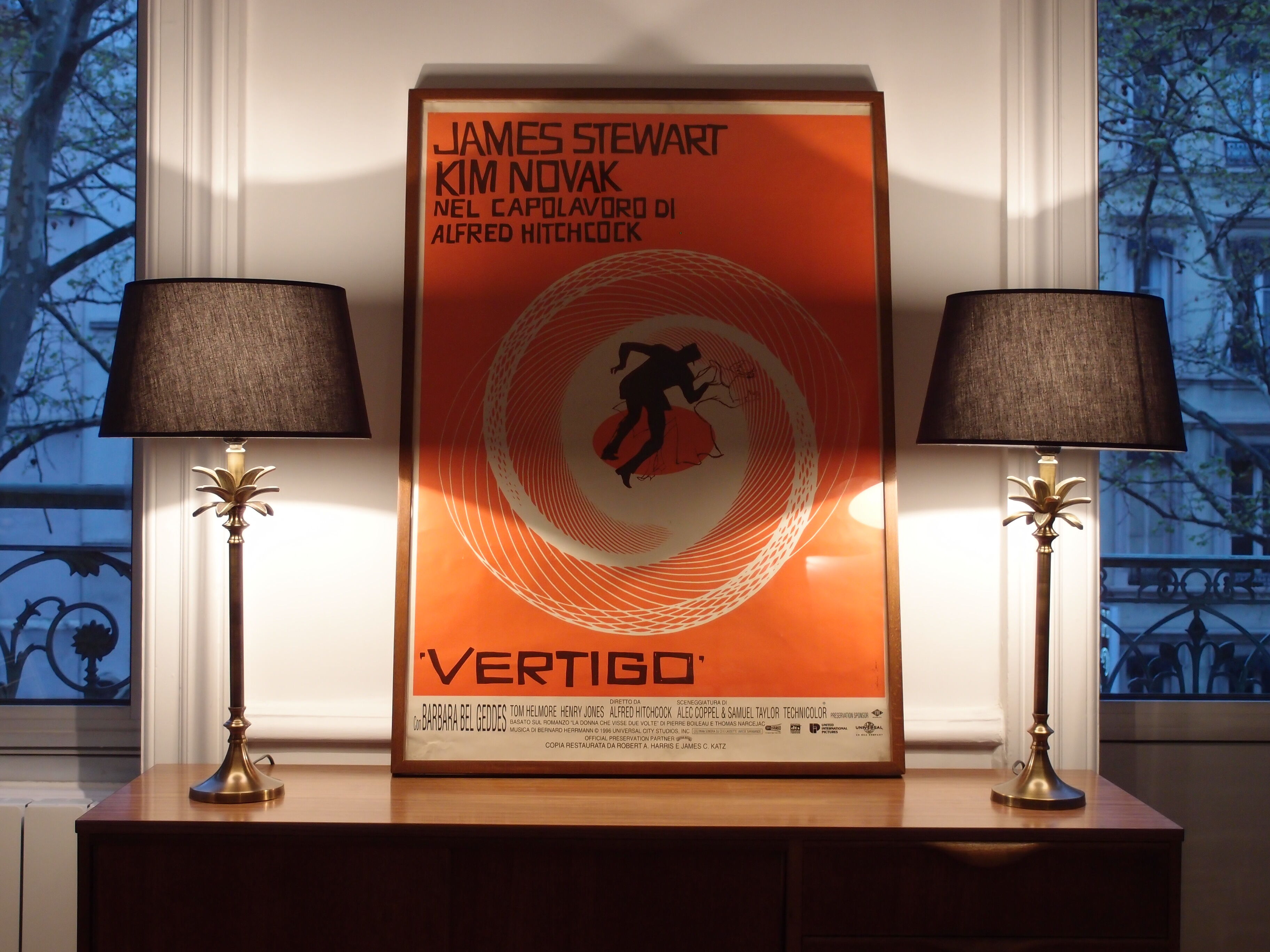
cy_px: 476
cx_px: 635
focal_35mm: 46
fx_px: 1688
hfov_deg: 41.2
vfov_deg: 31.5
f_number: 2
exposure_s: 1/40
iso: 200
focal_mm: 9.87
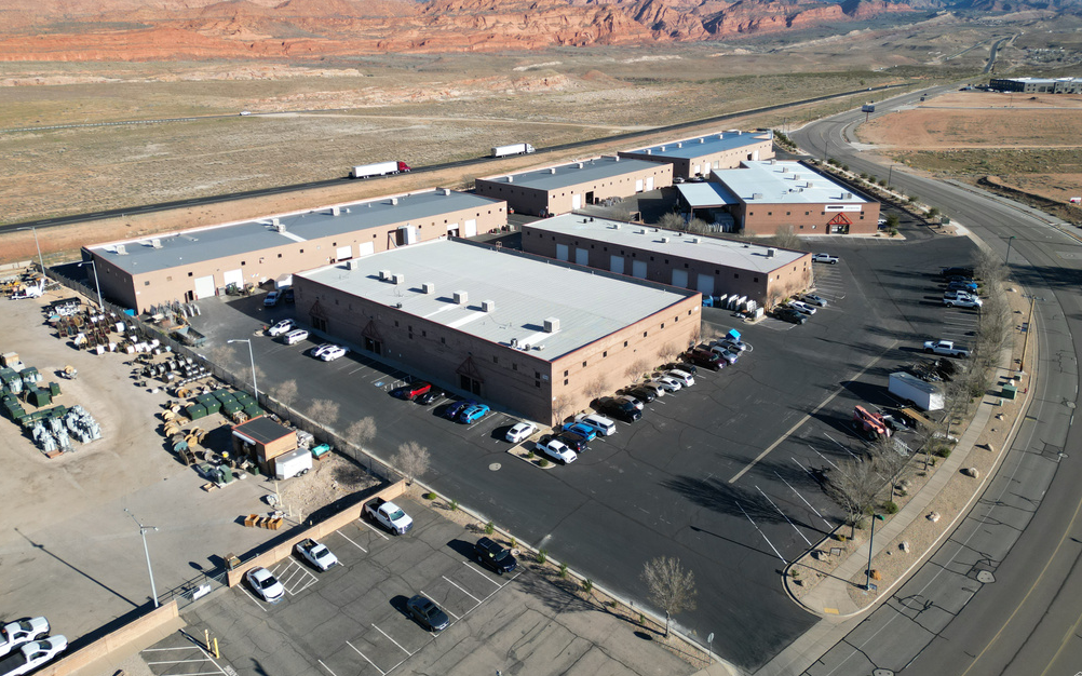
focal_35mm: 26
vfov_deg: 47.3
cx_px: 538
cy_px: 273
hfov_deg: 70.4
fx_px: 767
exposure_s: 1/2500
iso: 120
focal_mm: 6.72
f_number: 1.7
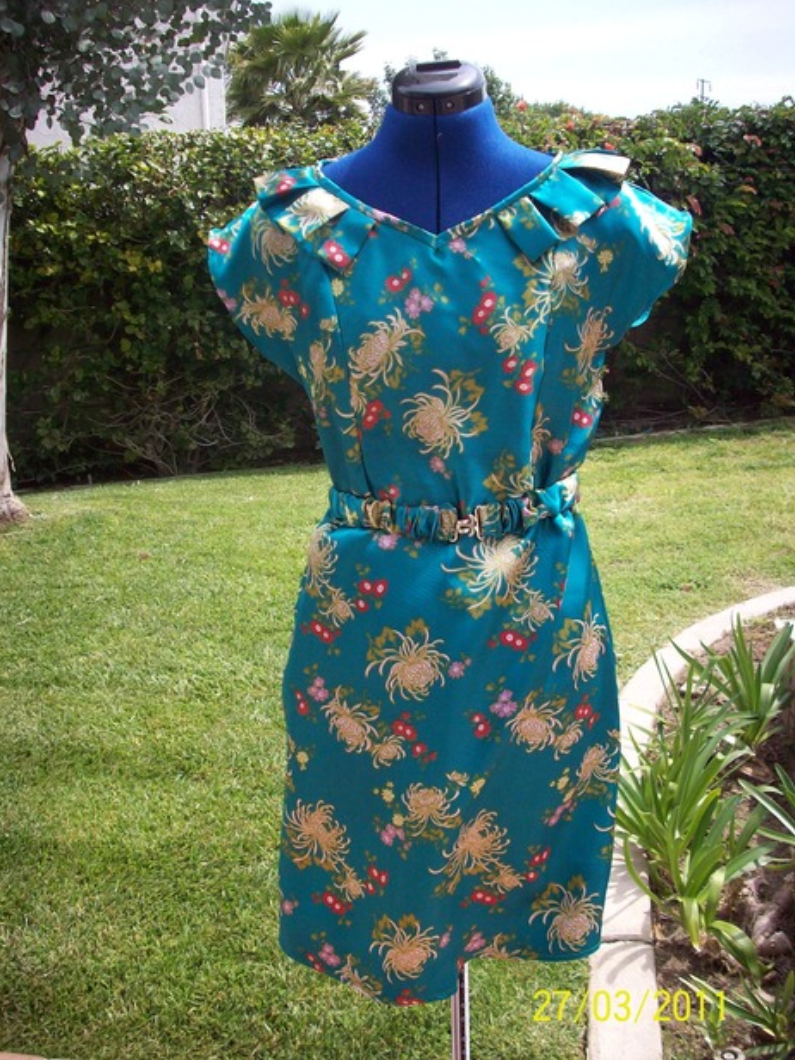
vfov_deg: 49.0
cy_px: 533
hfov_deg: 37.7
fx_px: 1164
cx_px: 405
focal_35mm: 38
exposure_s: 1/570
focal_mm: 6.2
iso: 80
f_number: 2.8
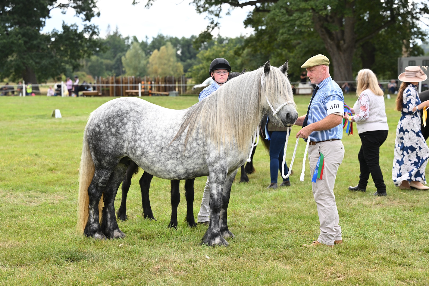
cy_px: 143
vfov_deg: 15.2
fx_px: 1072
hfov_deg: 22.6
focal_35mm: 90
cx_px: 214
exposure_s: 1/1250
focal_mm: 90
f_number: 4.5
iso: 500
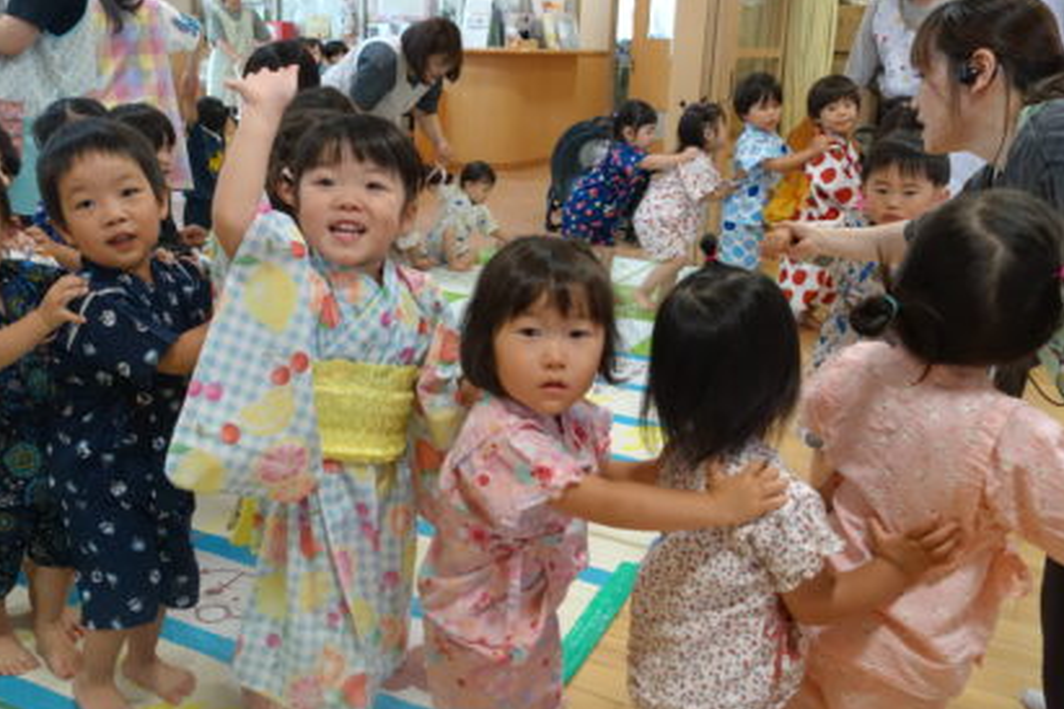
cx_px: 448
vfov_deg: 37.8
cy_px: 365
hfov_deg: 54.2
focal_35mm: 35
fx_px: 1034
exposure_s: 1/250
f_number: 2.5
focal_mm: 10.89
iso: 1250
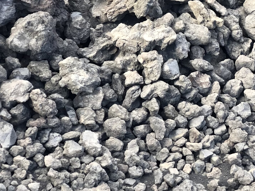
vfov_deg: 10.0
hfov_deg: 13.1
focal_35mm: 147
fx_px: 1083
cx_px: 313
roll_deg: +3.0
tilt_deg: -13.3
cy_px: 6
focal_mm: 6
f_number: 2.4
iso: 16
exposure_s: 1/60
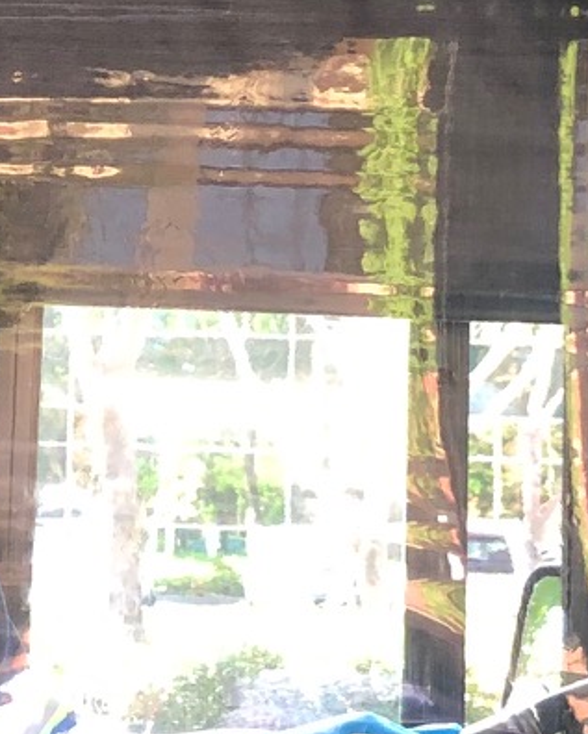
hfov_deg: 11.0
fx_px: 3023
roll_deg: -2.0
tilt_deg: +7.1
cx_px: 63
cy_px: 119
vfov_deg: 13.8
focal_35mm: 139
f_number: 1.8
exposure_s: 1/40
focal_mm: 3.99
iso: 25
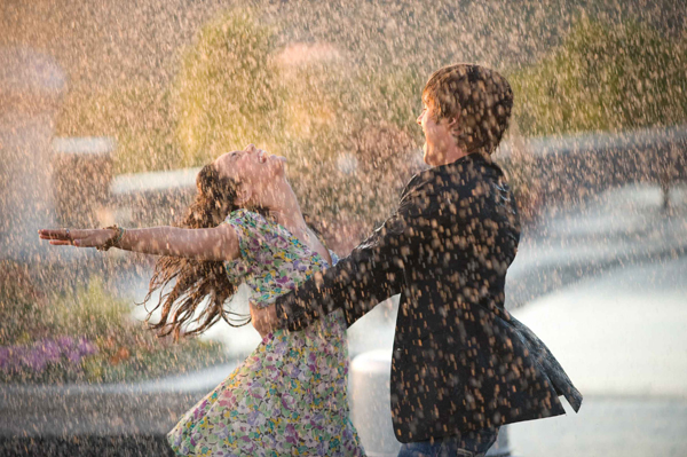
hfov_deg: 12.5
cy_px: 228
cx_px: 344
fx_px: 3146
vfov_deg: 8.3
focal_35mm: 165
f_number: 2.8
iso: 800
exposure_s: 1/500
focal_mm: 165
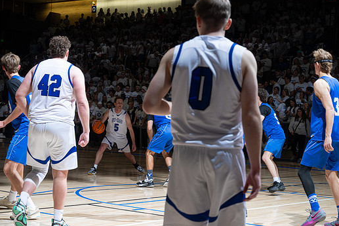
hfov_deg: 27.3
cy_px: 113
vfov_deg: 18.4
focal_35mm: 74
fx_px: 697
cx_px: 159
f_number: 6.3
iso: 100
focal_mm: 66
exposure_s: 1/60
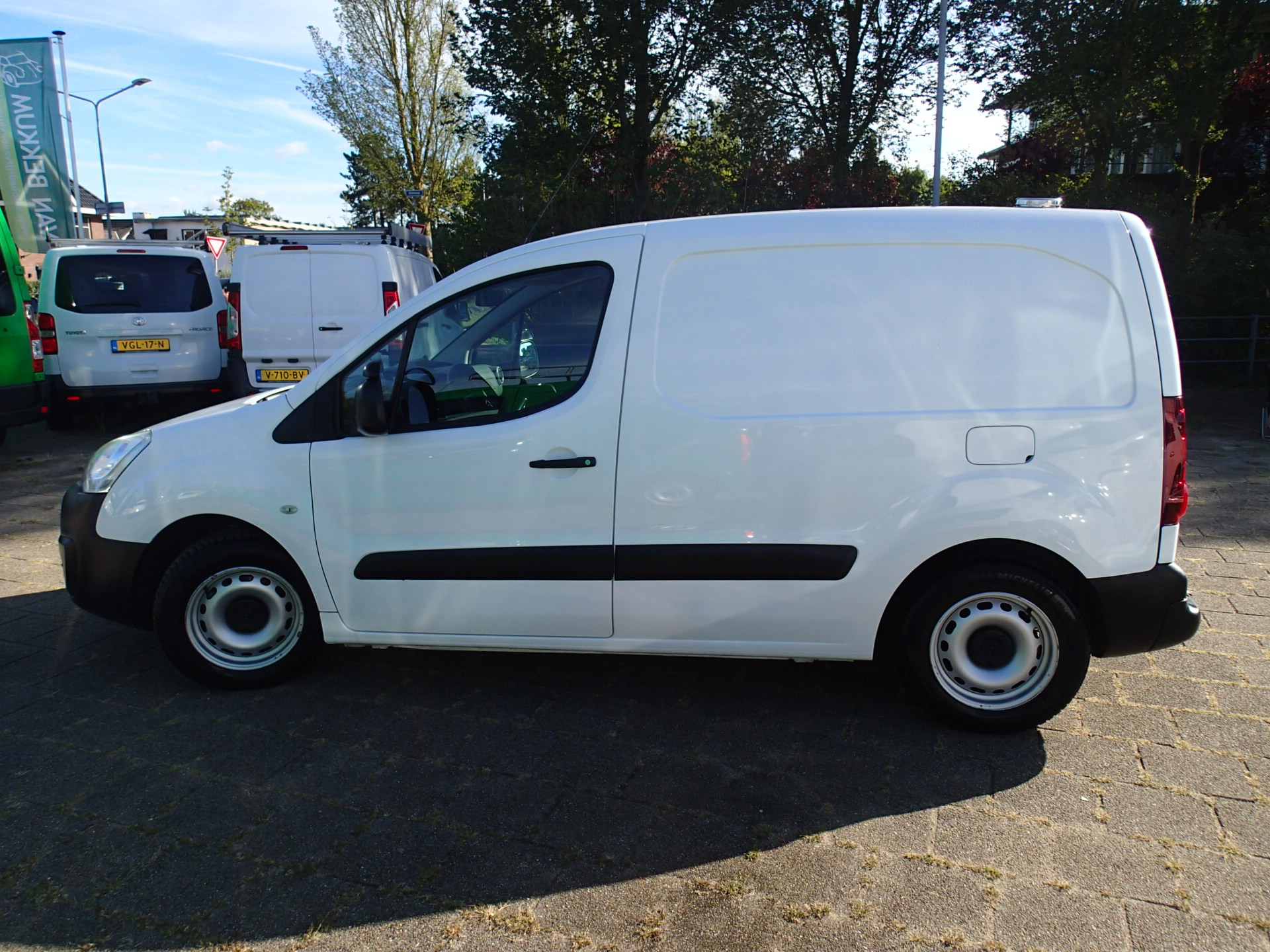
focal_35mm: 25
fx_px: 917
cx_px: 635
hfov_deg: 69.4
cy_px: 476
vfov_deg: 54.9
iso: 100
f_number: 2.8
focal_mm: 4.5
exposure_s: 1/1000
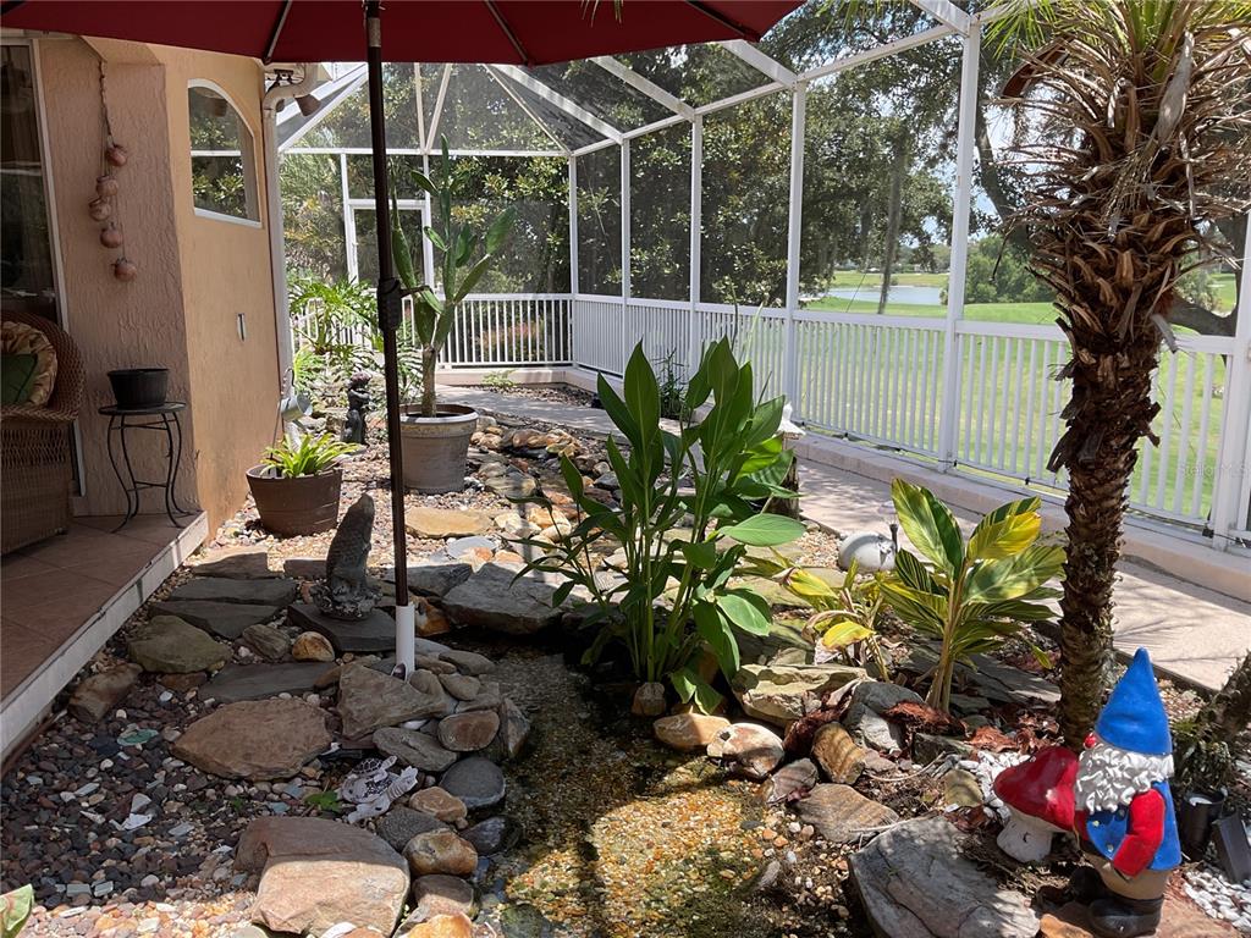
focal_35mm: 29
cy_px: 469
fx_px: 1048
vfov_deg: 48.2
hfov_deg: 61.7
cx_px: 626
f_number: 1.8
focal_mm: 3
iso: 16
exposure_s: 1/425
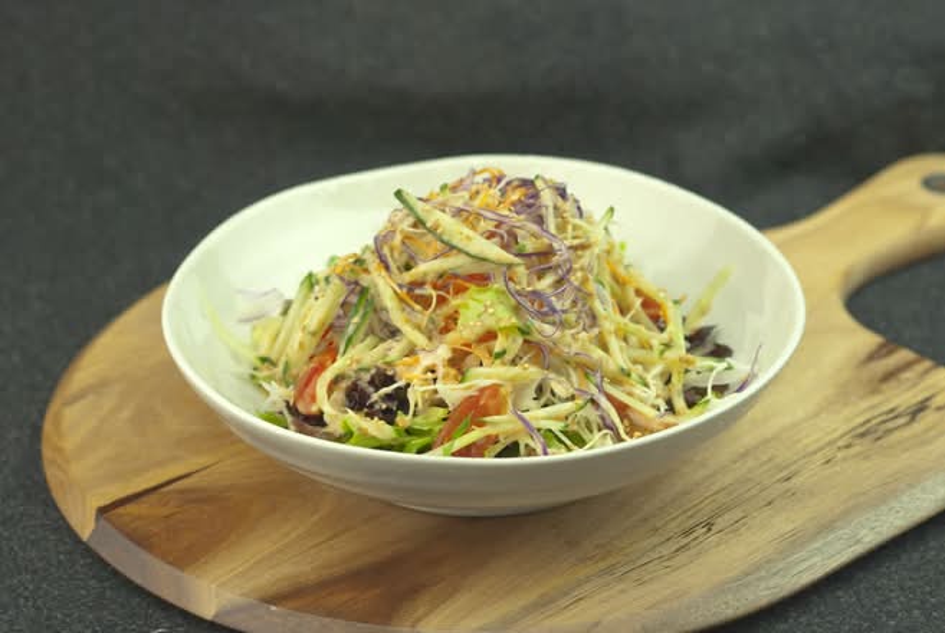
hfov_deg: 16.1
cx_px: 472
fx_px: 3351
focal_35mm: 128
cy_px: 316
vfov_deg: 10.8
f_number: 5
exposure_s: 1/200
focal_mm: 85
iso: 400
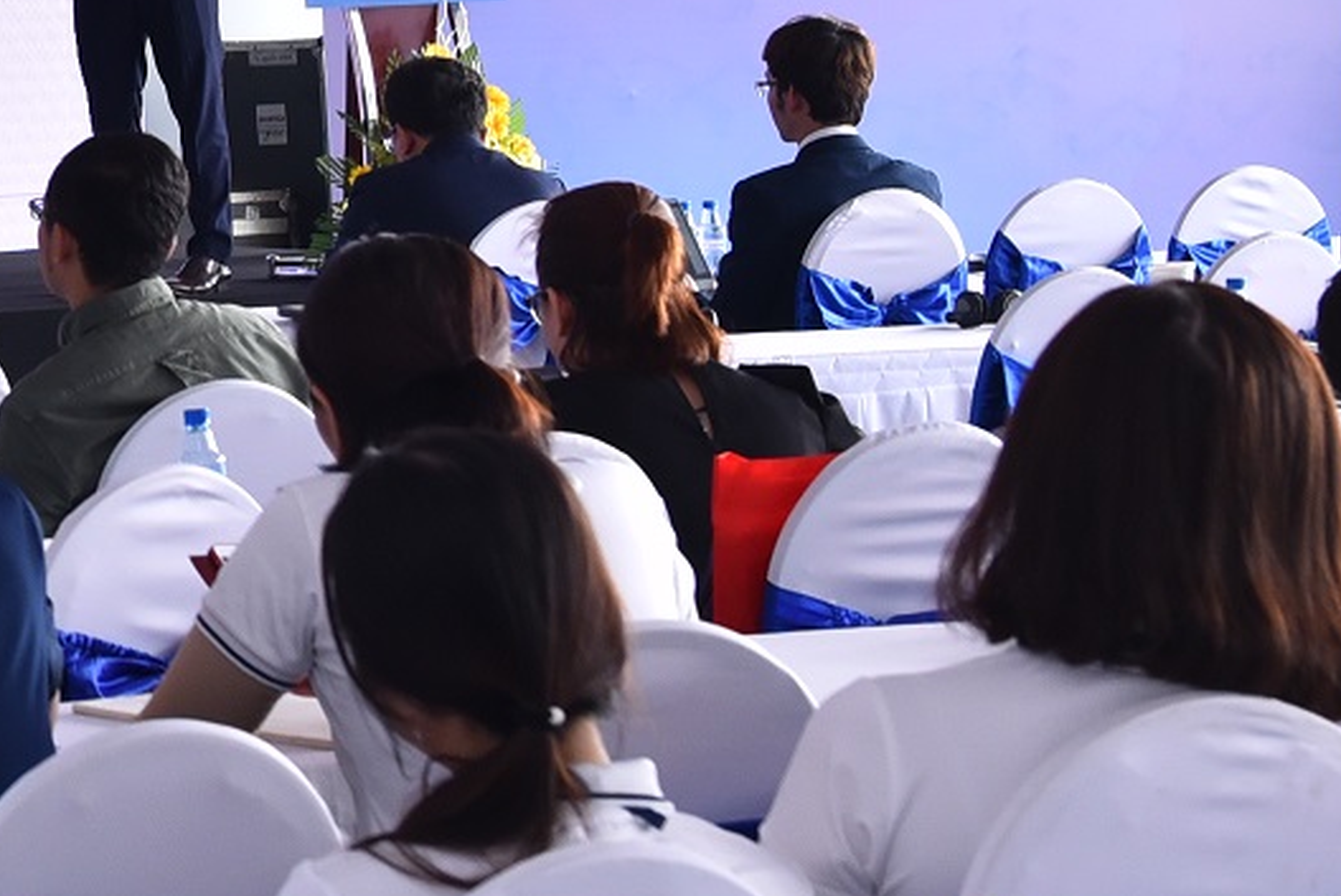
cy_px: -255
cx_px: -770
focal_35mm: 159
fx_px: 5927
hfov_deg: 12.2
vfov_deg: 8.5
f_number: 5.6
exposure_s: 1/125
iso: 800
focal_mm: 42
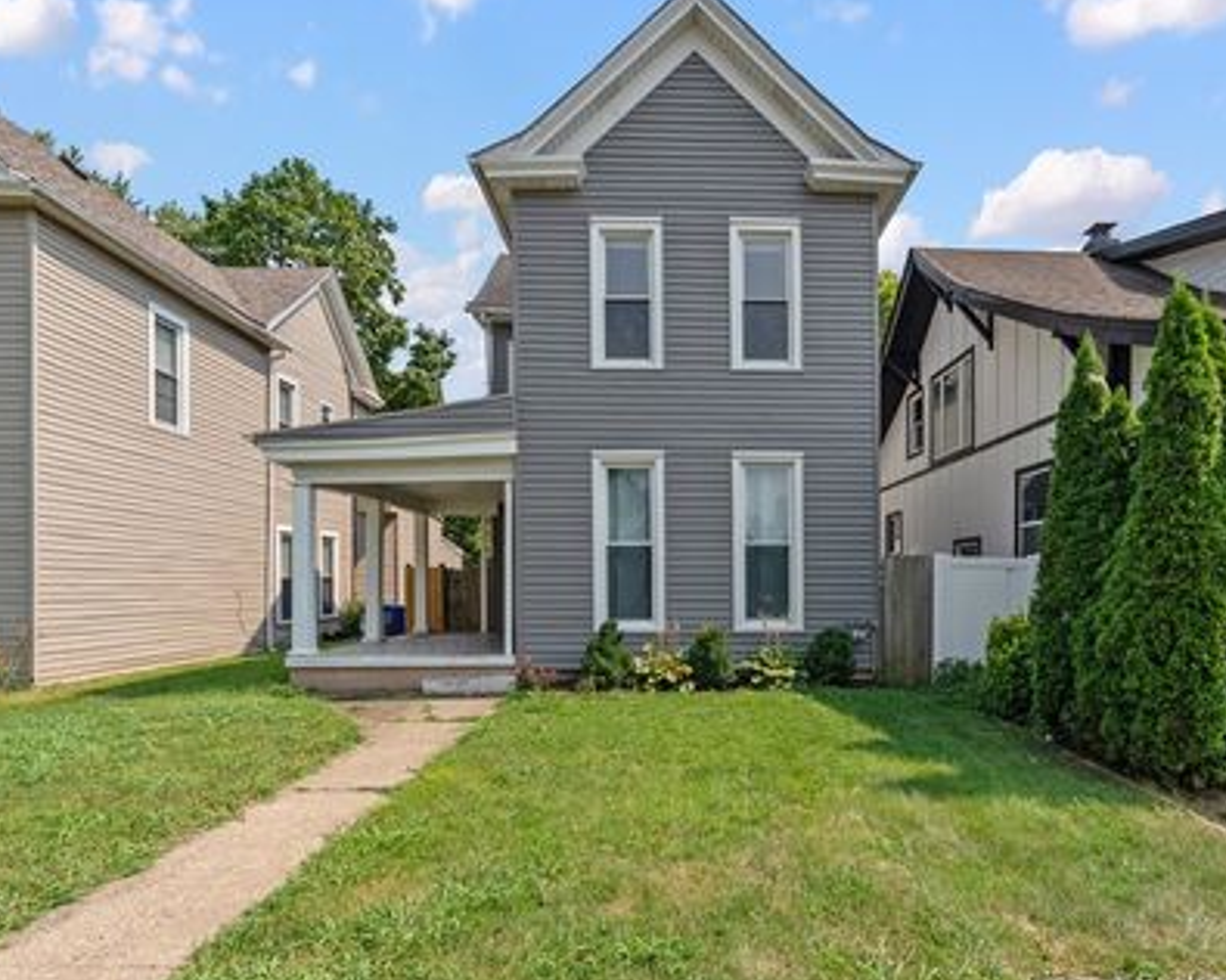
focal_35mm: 19
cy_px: 490
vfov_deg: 70.9
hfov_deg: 82.9
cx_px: 686
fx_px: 689
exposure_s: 1/100
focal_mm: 16
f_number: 11
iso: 400
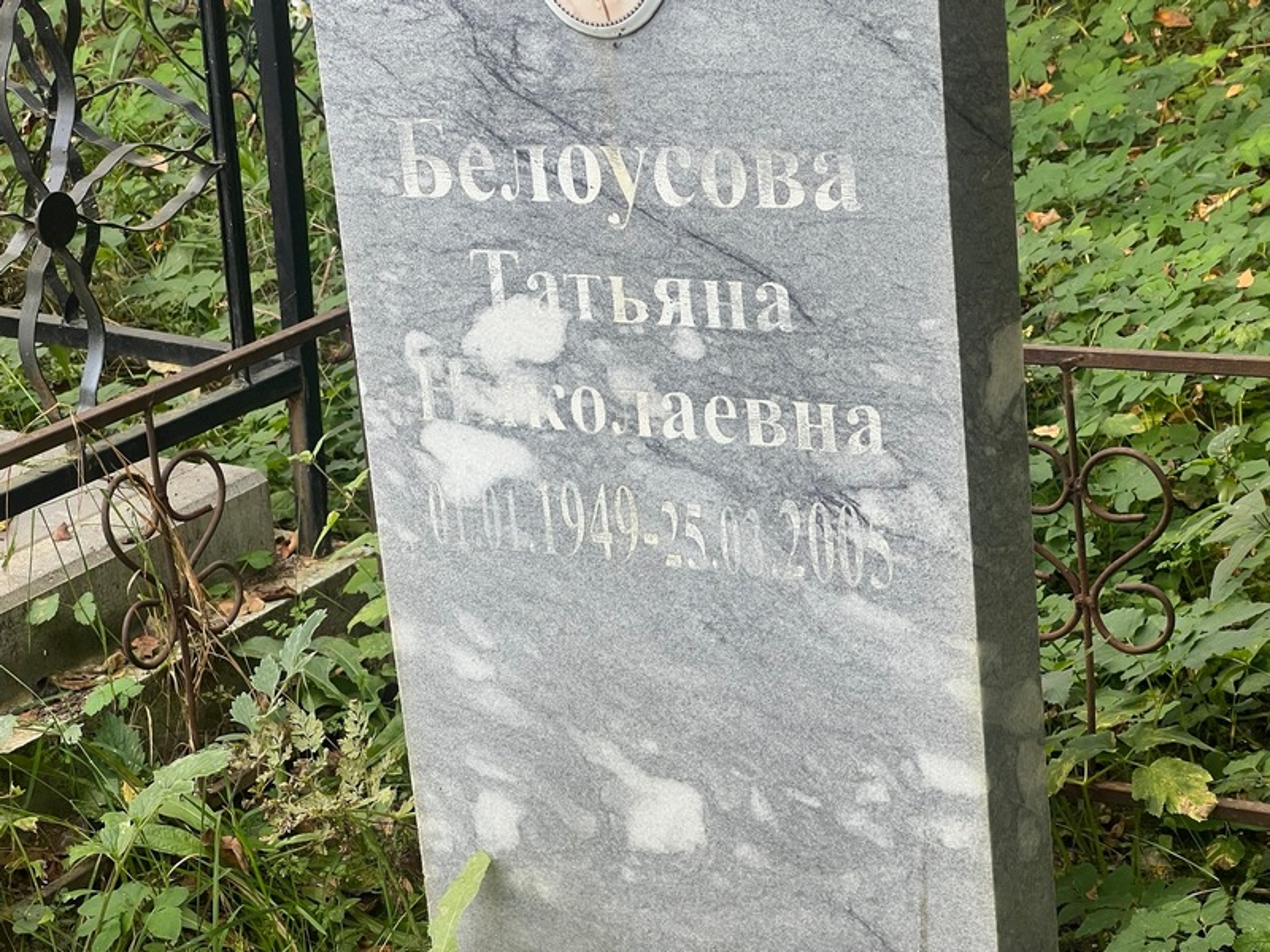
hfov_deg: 25.3
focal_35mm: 77
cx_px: 635
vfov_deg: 19.1
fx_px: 2825
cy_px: 476
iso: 64
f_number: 2.8
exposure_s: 1/121
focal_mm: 9
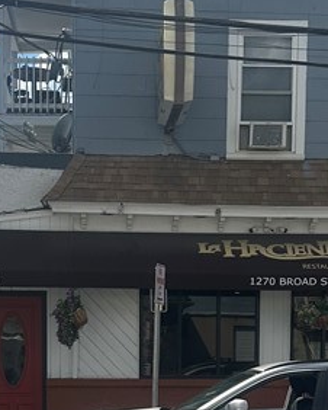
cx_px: 147
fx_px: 1030
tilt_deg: -3.0
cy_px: 426
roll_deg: -1.9
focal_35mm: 85
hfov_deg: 18.1
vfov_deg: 21.5
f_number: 1.78
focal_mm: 6.86
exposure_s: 1/4762
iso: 80
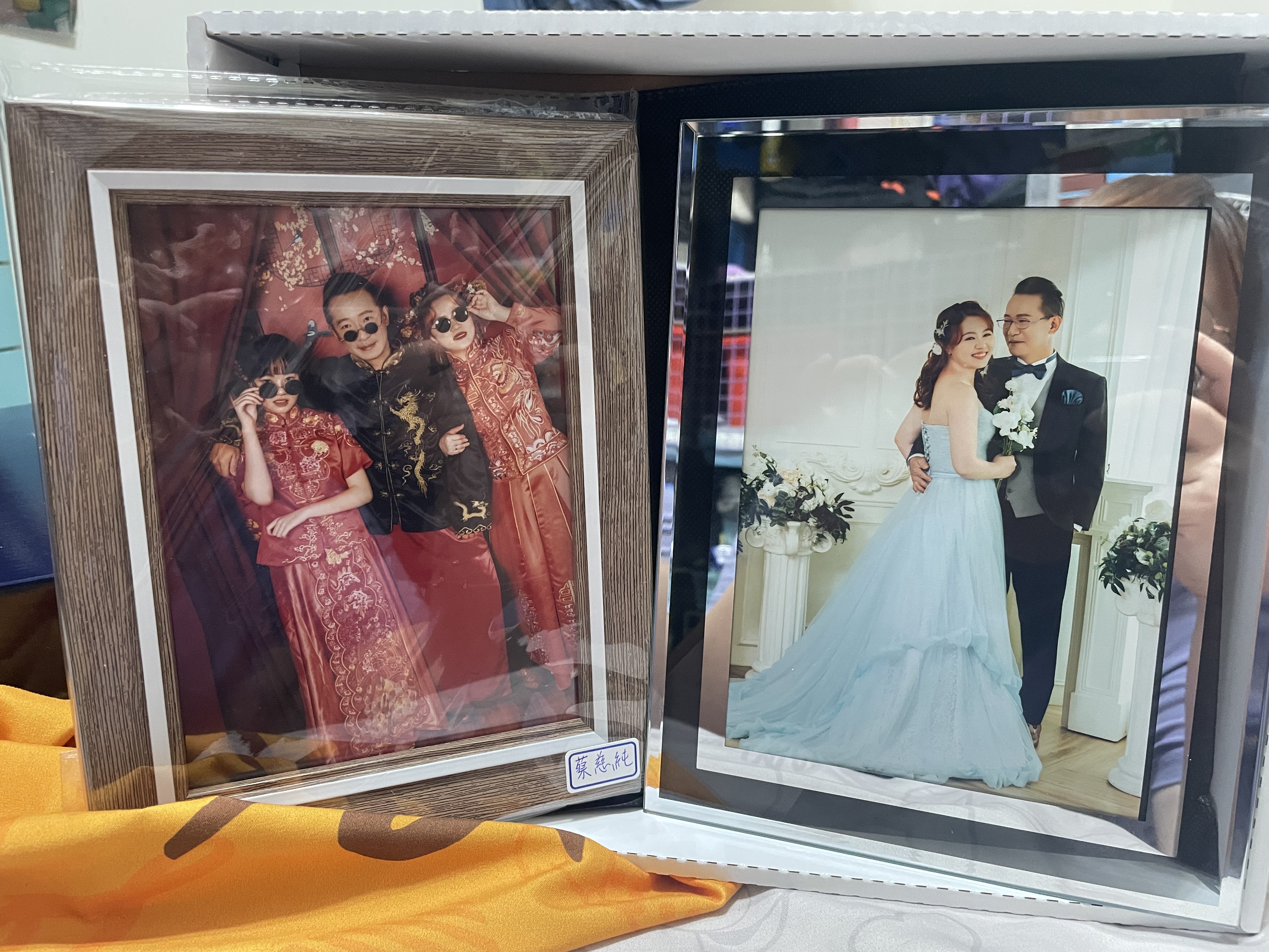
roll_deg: +2.0
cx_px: 634
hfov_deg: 67.3
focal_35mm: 26
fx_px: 953
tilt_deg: -12.0
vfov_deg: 53.1
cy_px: 476
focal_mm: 4.2
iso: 400
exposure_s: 1/60
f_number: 1.6
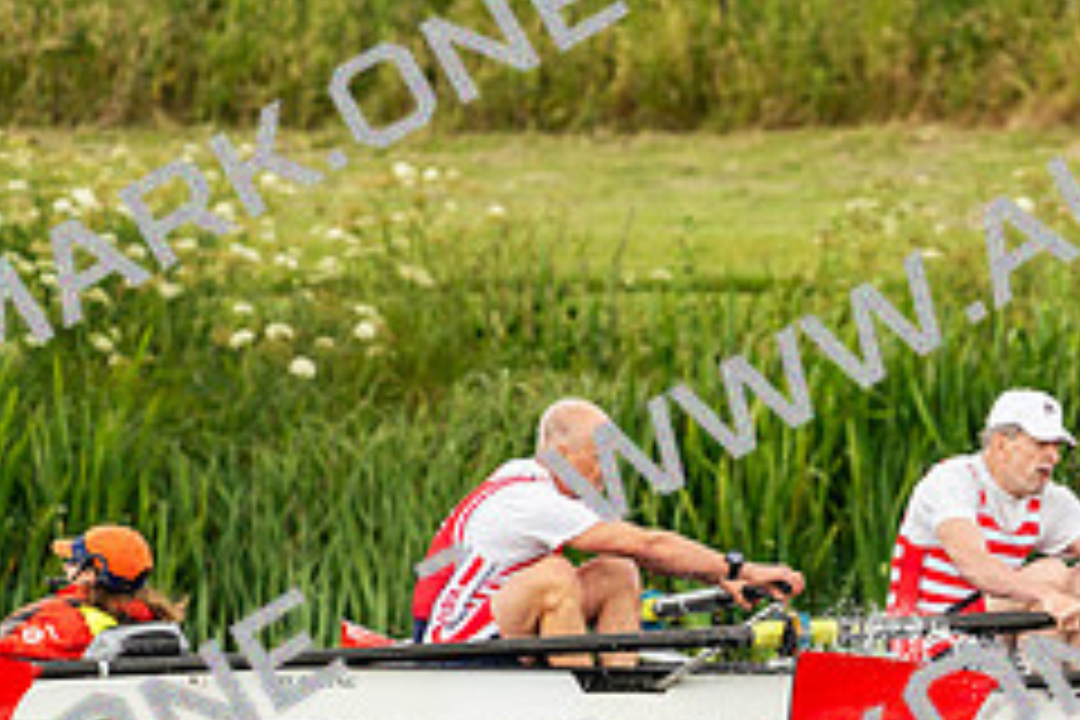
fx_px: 43557
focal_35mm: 1452
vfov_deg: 0.9
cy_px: 538
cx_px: 1098
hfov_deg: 1.4
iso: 800
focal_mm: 600
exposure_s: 1/2000
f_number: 6.3
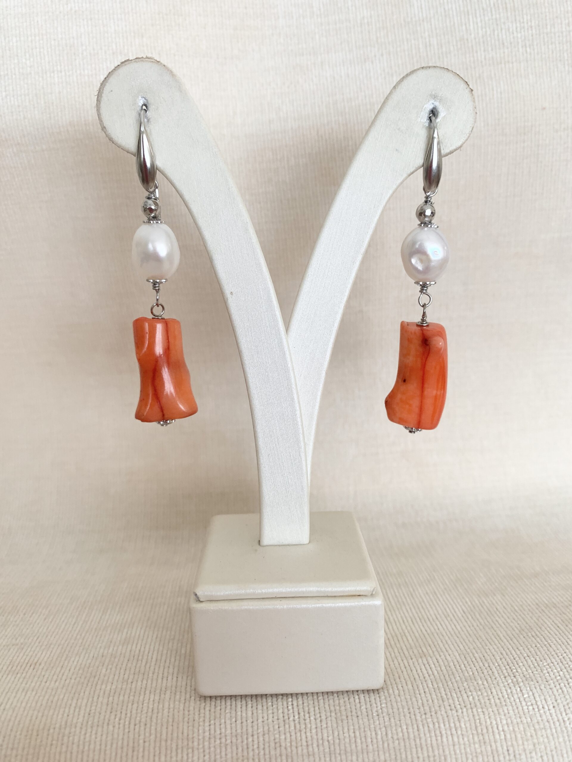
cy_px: 381
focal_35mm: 26
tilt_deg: -15.2
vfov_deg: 67.3
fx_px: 573
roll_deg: +1.0
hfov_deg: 53.1
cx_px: 286
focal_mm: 4.25
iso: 100
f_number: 1.8
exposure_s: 1/88
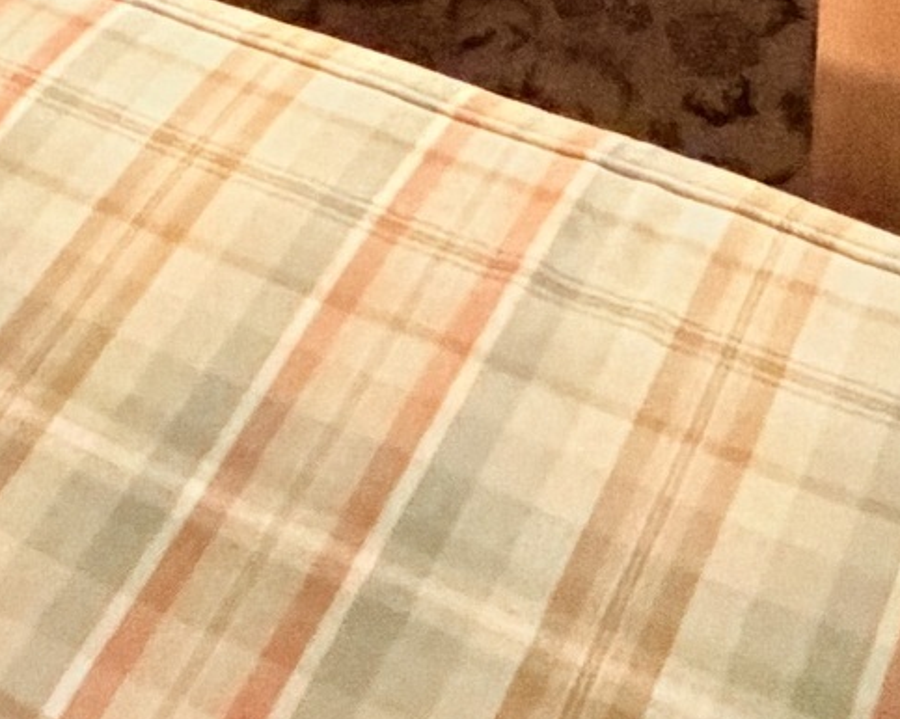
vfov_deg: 14.2
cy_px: -805
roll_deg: +1.6
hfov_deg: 22.0
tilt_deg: -20.2
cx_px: 458
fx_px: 2316
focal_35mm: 87
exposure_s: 1/40
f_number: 2.2
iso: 1600
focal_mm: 2.22
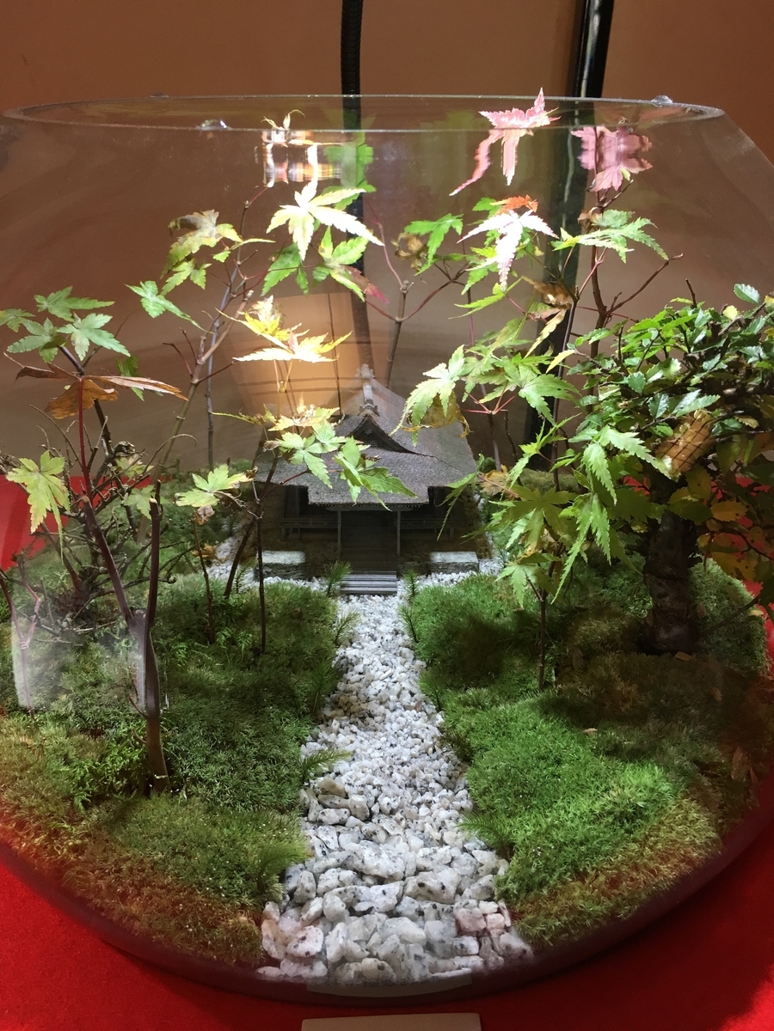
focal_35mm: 29
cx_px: 387
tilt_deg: -28.4
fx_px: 865
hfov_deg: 48.2
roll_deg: -0.4
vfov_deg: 61.7
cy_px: 516
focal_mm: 4.15
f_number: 2.2
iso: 80
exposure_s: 1/30
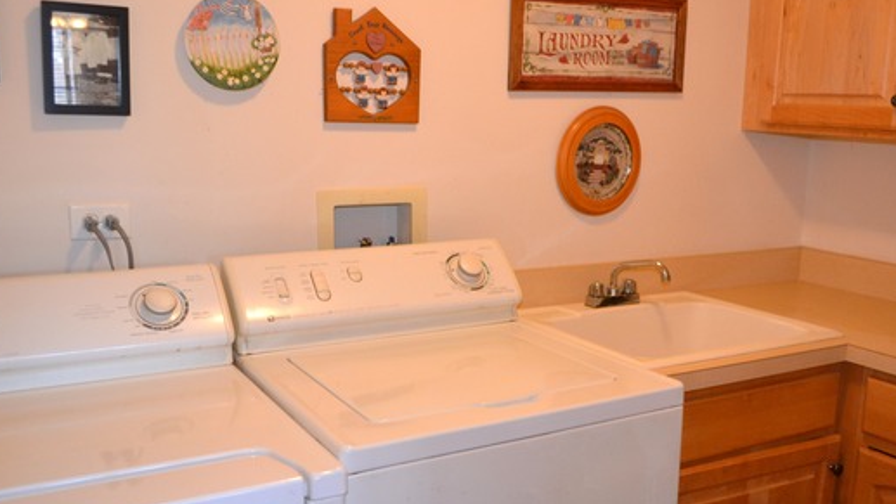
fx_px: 832
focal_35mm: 35
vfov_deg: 33.6
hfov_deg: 56.5
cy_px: 299
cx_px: 501
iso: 1250
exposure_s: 1/60
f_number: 3.5
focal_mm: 18
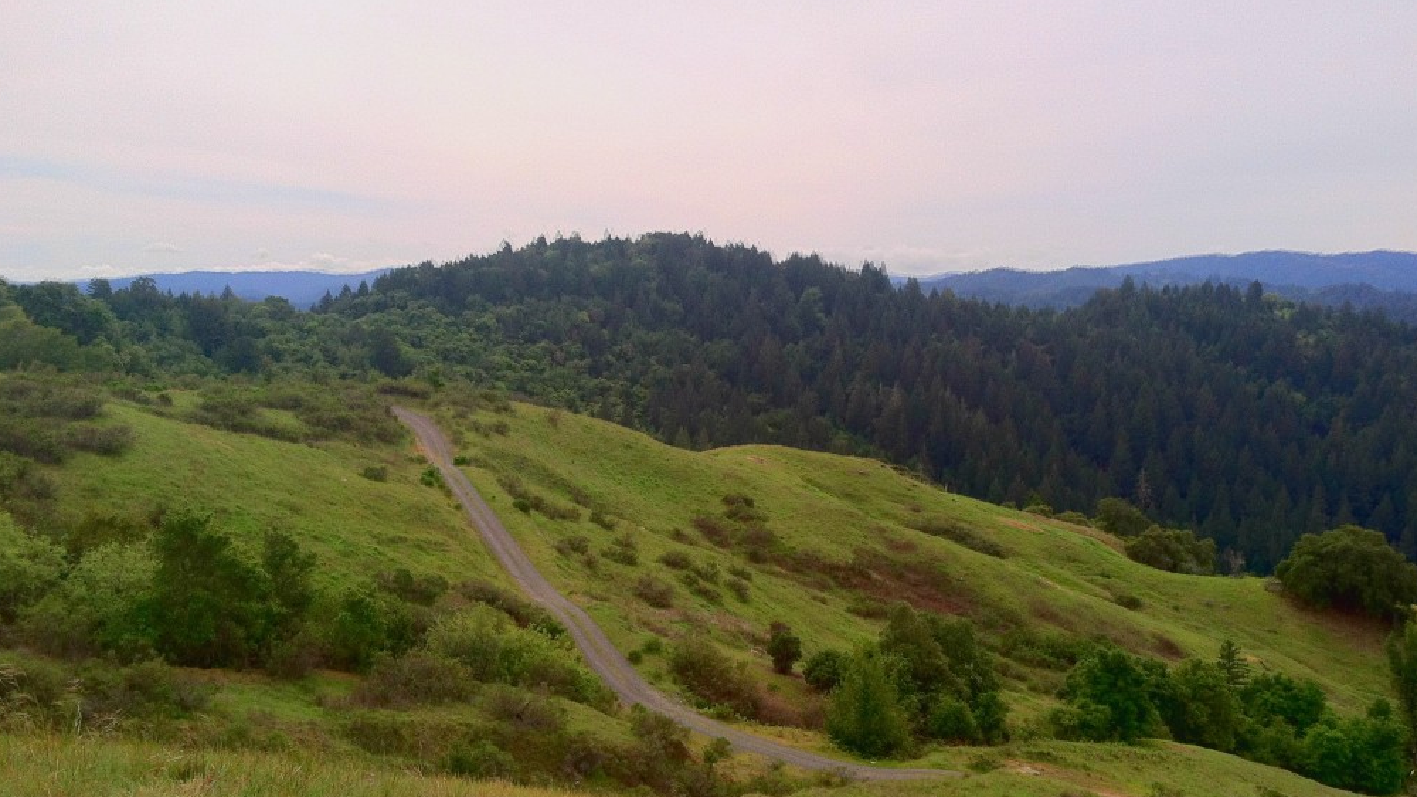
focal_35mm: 39
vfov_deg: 30.4
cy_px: 371
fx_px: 1465
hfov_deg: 51.6
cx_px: 710
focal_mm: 3.85
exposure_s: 1/1071
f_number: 2.8
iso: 80
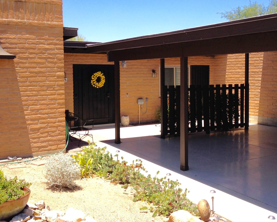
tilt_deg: -4.2
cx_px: 152
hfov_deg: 38.0
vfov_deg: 30.8
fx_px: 402
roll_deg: +0.3
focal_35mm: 49
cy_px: 100
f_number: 2.4
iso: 50
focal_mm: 4.28
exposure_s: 1/1104
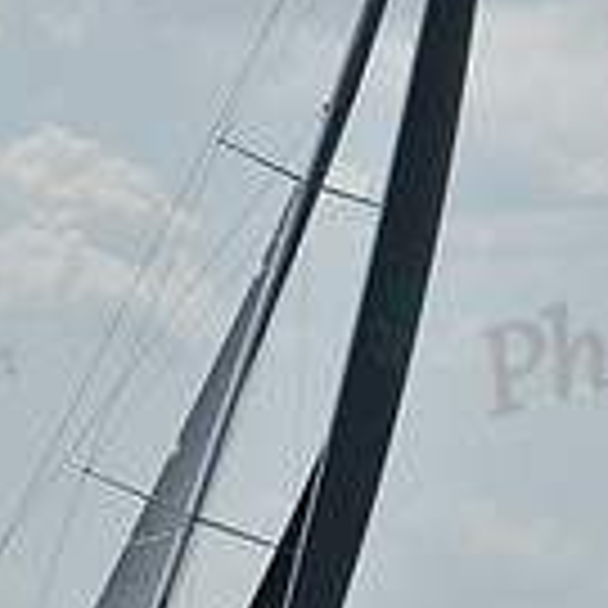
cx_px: 250
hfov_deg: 3.6
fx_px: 9777
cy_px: 131
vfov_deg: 3.6
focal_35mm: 492
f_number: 9
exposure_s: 1/1250
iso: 250
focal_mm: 135
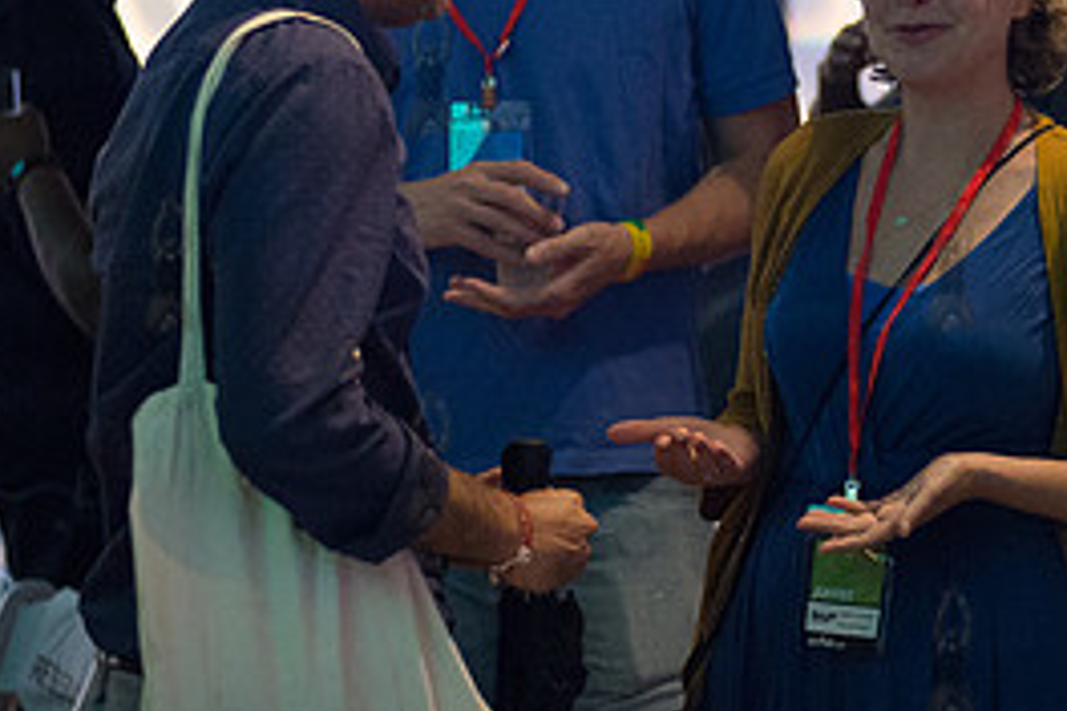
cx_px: 950
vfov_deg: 6.2
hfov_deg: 9.3
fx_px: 6520
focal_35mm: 220
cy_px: 261
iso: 4000
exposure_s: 1/200
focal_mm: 100
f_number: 2.8
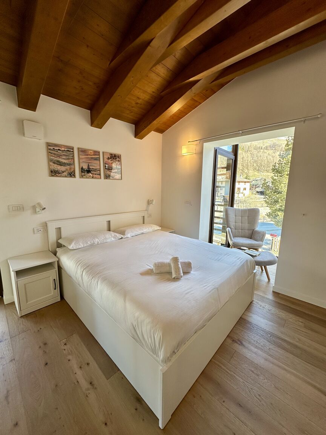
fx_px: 176
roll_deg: -1.2
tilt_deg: -9.7
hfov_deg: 85.7
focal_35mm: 14
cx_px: 163
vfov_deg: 102.1
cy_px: 218
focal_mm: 2.22
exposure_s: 1/99
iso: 40
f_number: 2.2
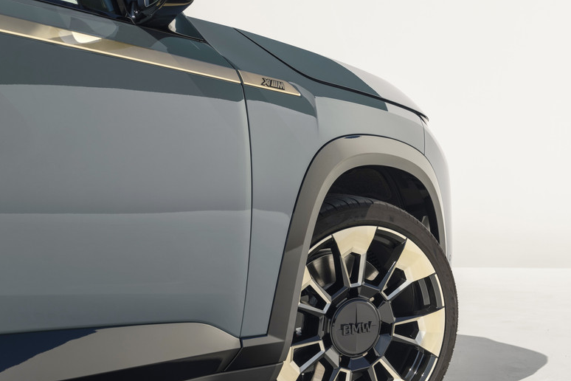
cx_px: 272
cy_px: 199
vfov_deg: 21.9
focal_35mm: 62
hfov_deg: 32.4
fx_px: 983
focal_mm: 40
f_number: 5.6
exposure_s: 1/200
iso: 100
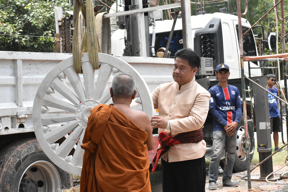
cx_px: 144
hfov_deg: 28.1
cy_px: 96
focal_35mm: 72
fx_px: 576
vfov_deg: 18.9
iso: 2500
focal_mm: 48
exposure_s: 1/640
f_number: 13
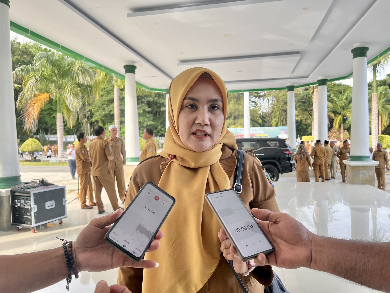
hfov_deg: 67.3
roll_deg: +0.4
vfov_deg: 53.1
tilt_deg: -2.1
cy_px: 146
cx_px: 195
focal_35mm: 26
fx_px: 293
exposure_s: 1/232
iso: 40
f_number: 1.6
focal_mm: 5.1
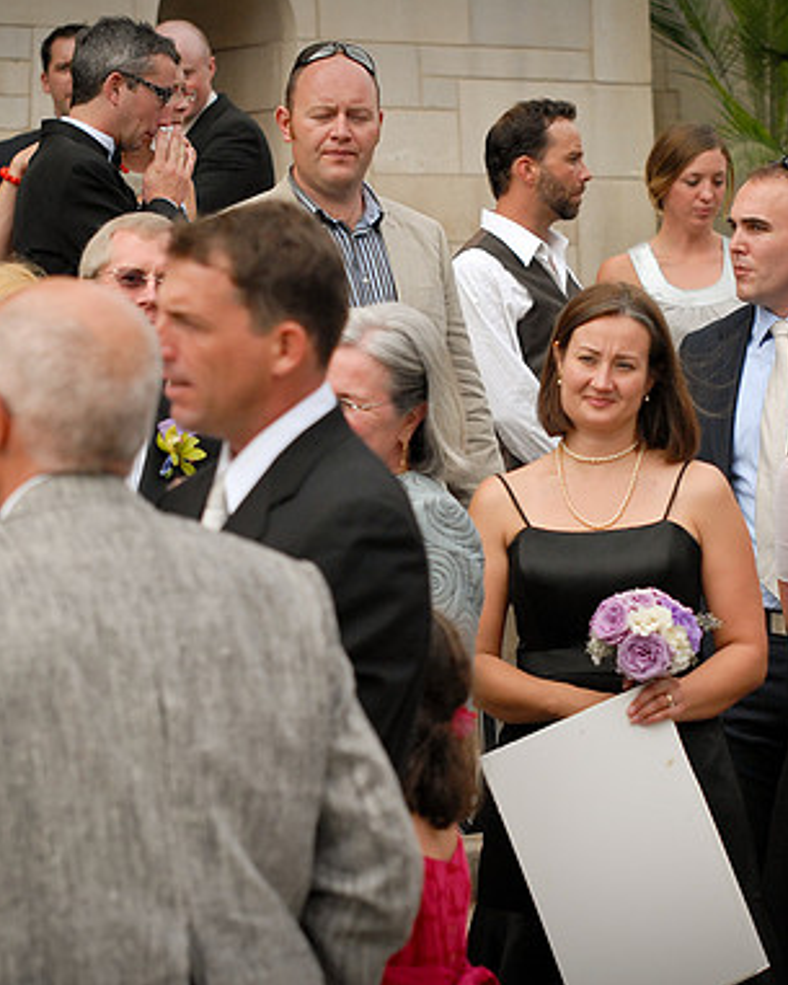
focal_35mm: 150
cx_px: 429
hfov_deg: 10.3
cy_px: 496
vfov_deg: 12.8
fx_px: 4371
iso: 400
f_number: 3.5
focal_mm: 70
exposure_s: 1/2000
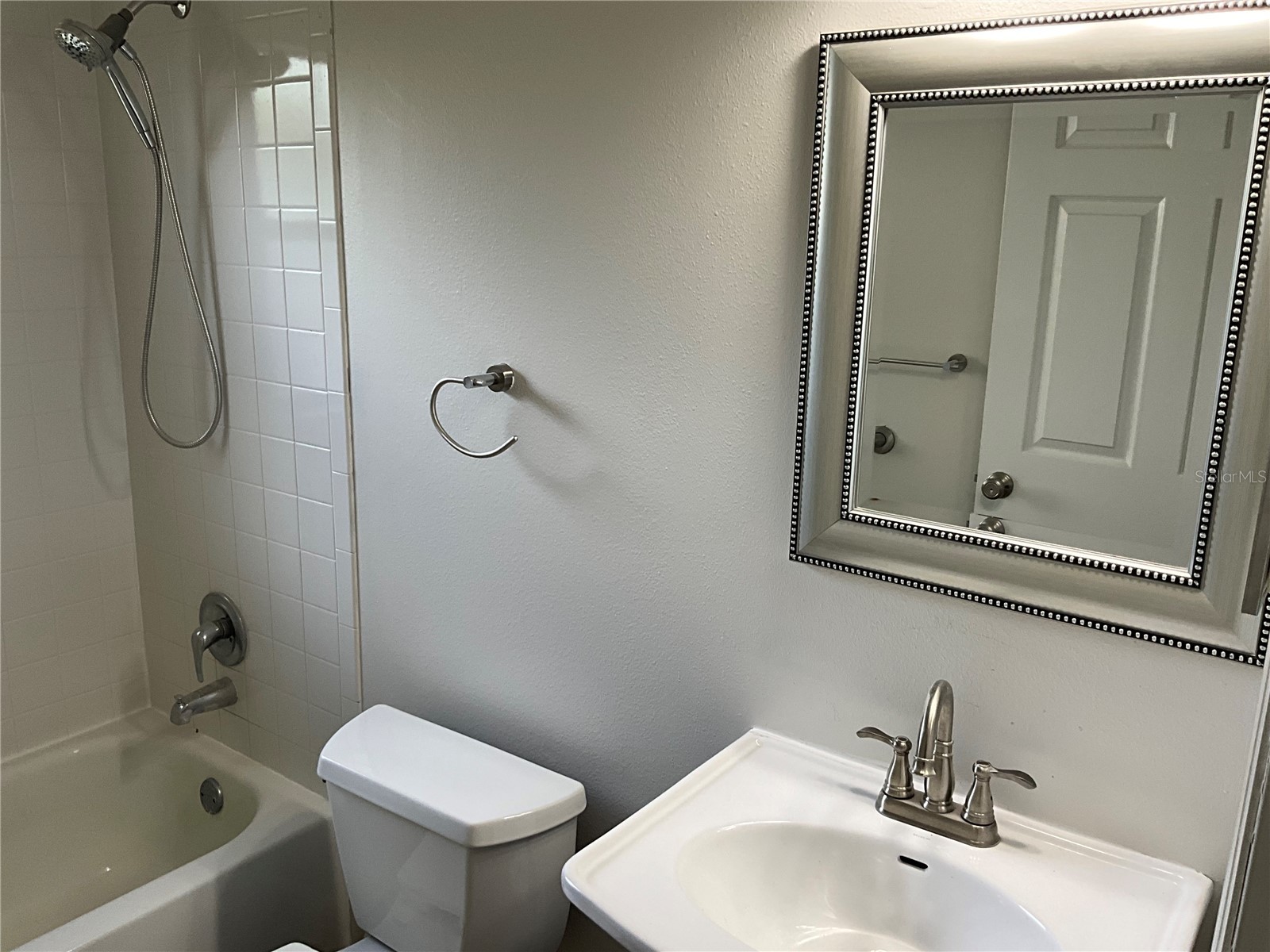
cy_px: 476
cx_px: 635
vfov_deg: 48.2
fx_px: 1064
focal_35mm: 29
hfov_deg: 61.7
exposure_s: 1/120
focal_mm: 3
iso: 50
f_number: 1.8
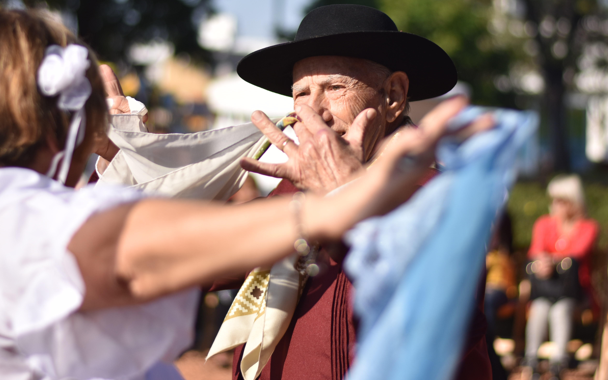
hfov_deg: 21.2
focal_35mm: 98
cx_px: 306
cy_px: 132
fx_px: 1624
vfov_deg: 13.3
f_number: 1.8
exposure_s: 1/8000
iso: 160
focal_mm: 50
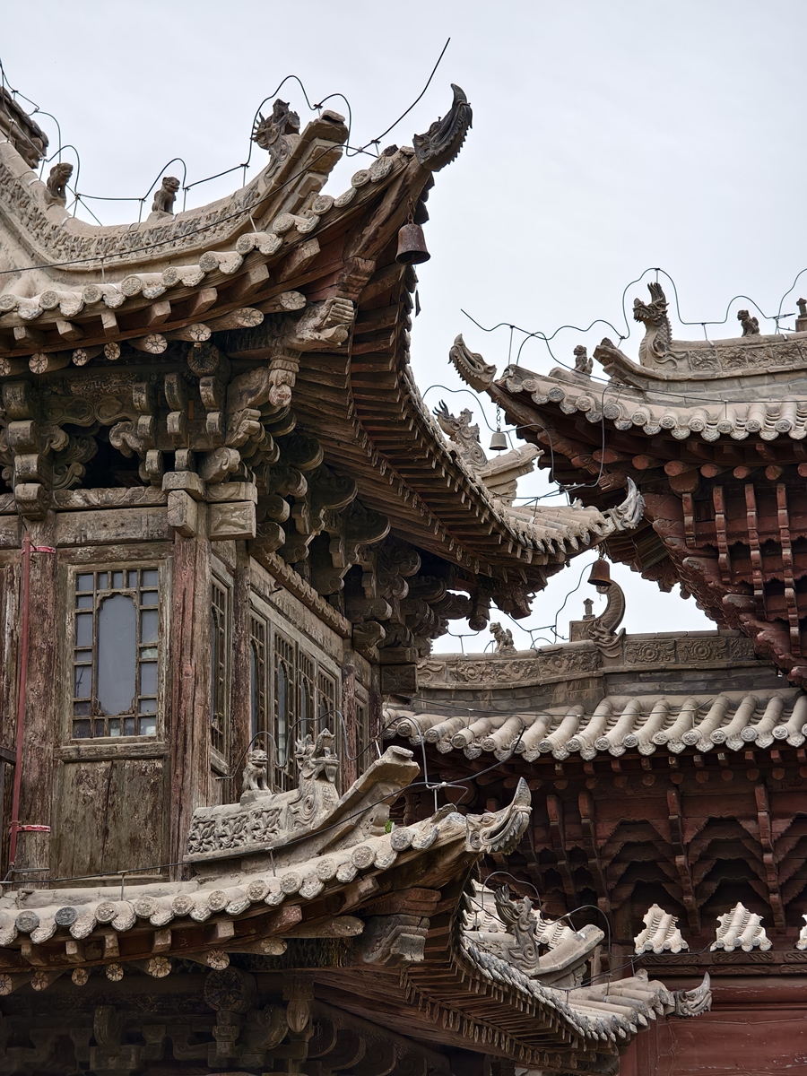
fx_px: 3108
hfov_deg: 14.8
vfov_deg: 19.6
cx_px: 404
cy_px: 538
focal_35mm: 100
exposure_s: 1/908
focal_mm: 16.57
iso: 50
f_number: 2.5
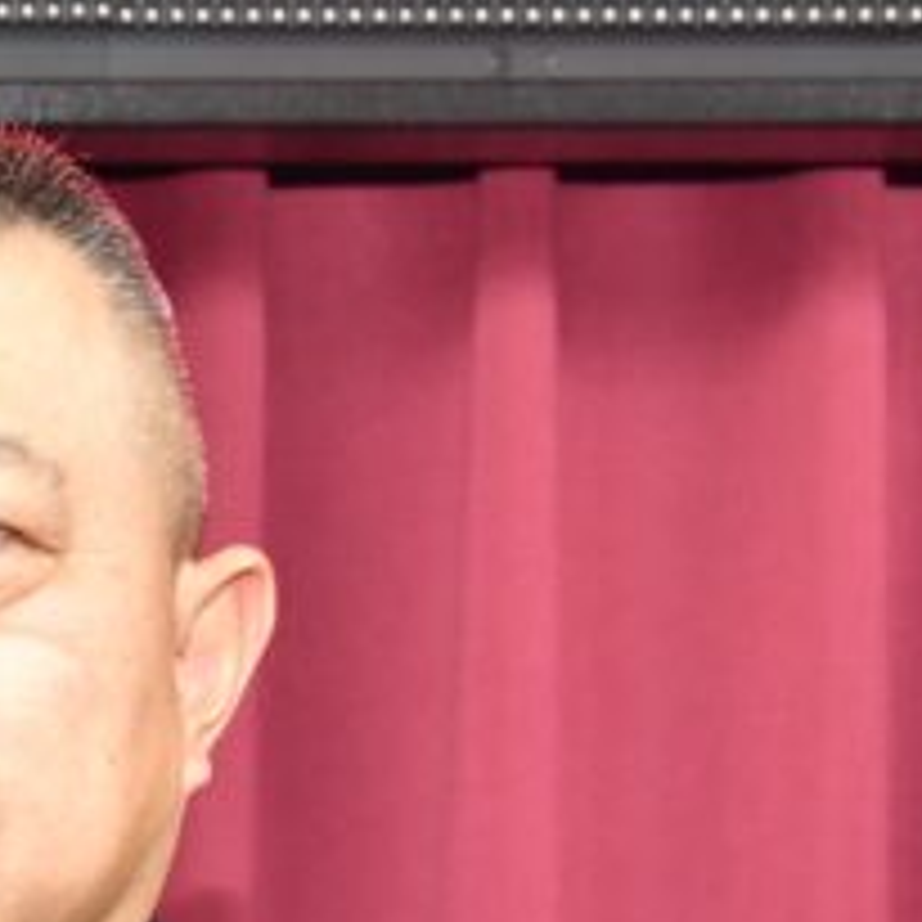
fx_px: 5123
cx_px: -877
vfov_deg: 9.9
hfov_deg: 9.6
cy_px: 1475
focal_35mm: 170
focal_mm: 40
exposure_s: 1/60
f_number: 5.6
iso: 1000
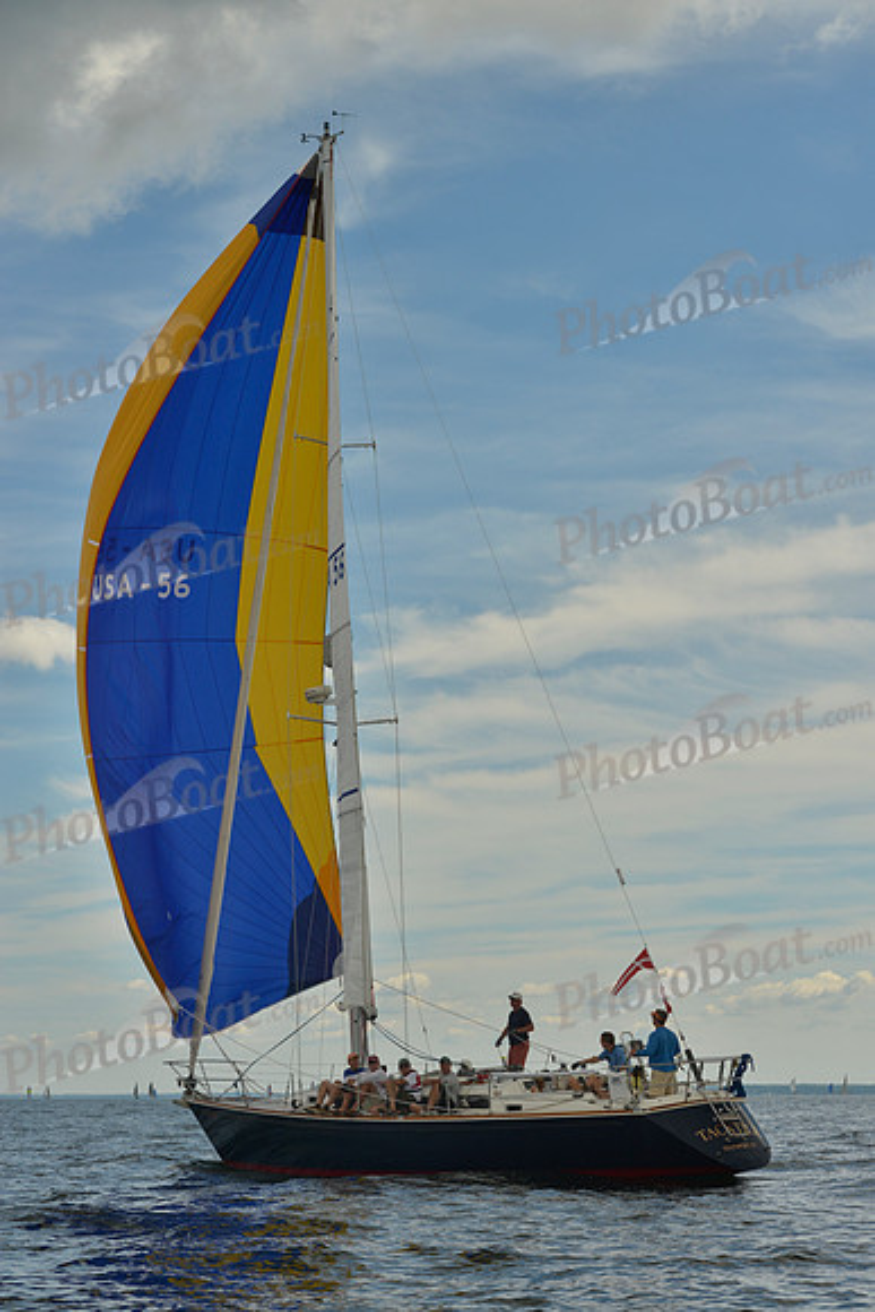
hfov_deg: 19.5
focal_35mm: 70
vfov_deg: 28.8
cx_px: 438
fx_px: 2550
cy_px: 656
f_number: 8
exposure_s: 1/1000
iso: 200
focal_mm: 70
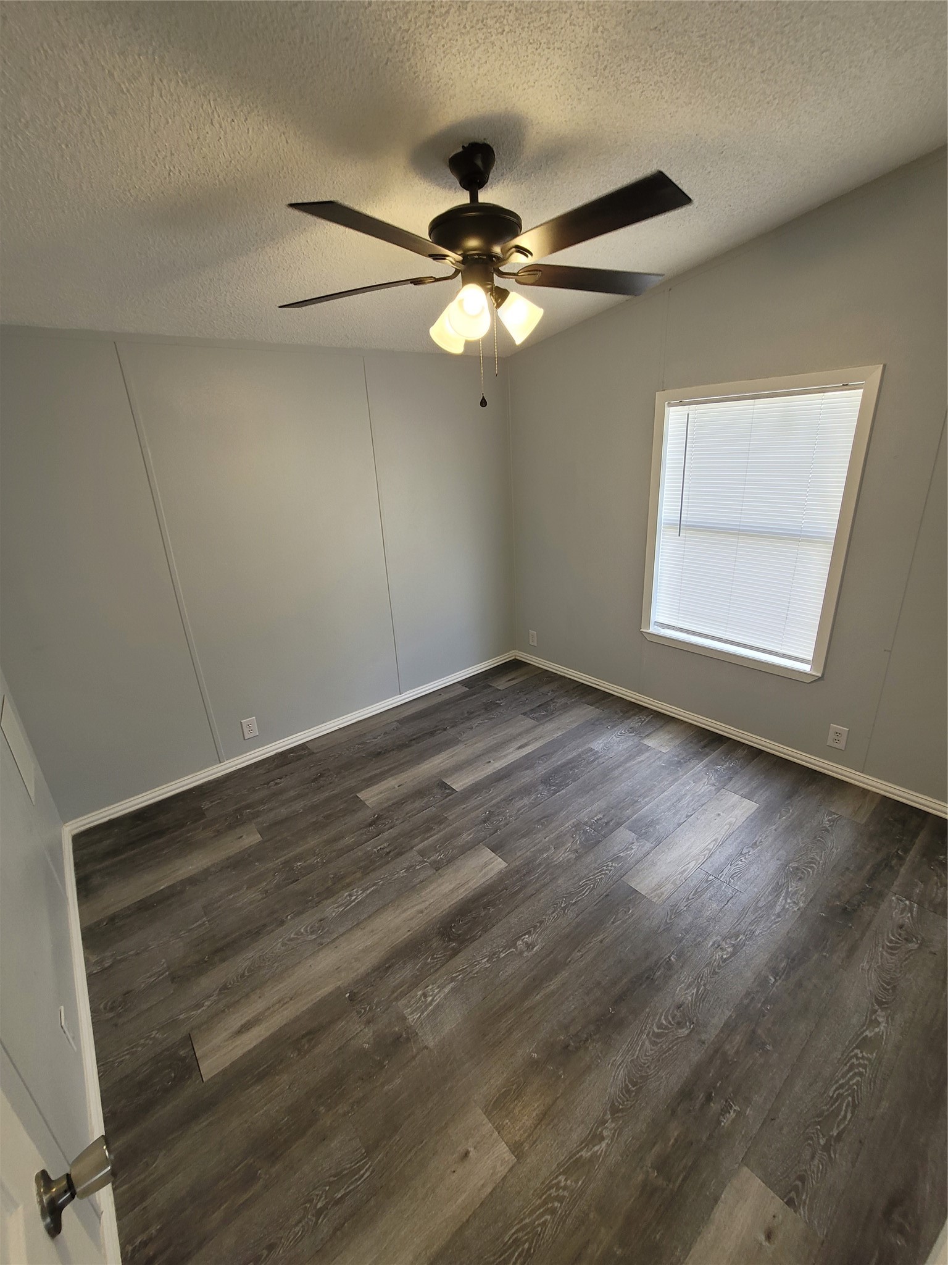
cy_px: 632
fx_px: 475
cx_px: 474
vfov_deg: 106.2
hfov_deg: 89.9
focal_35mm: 13
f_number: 2.2
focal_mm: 2.2
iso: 100
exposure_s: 1/60
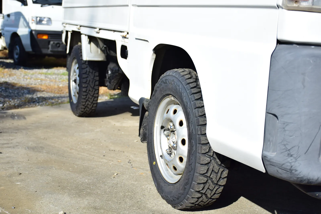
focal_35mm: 52
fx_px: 468
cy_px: 107
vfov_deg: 25.8
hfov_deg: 37.8
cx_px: 160
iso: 100
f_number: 4.2
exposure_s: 1/500
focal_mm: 35
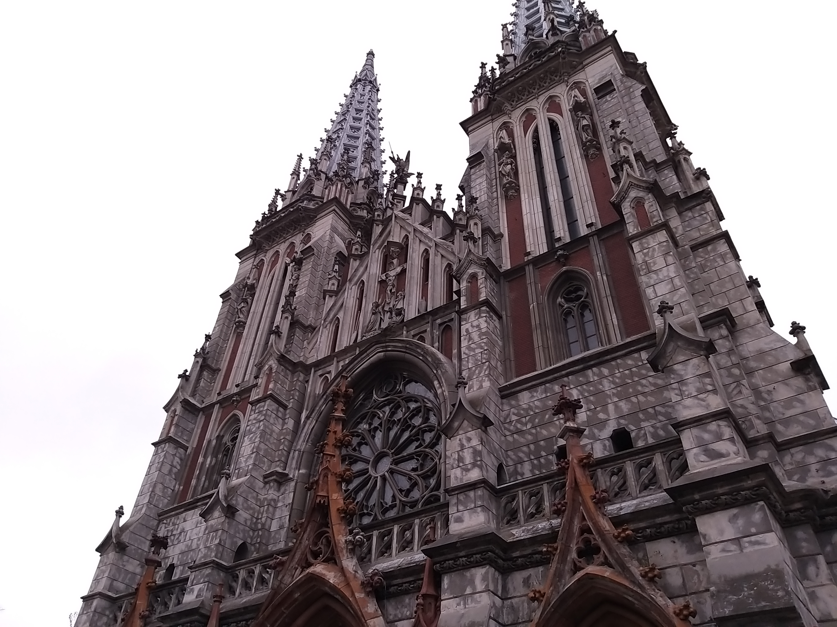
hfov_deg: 67.3
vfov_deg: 53.1
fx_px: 629
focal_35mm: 26
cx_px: 418
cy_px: 314
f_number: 1.7
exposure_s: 1/50
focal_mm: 1.7
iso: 80
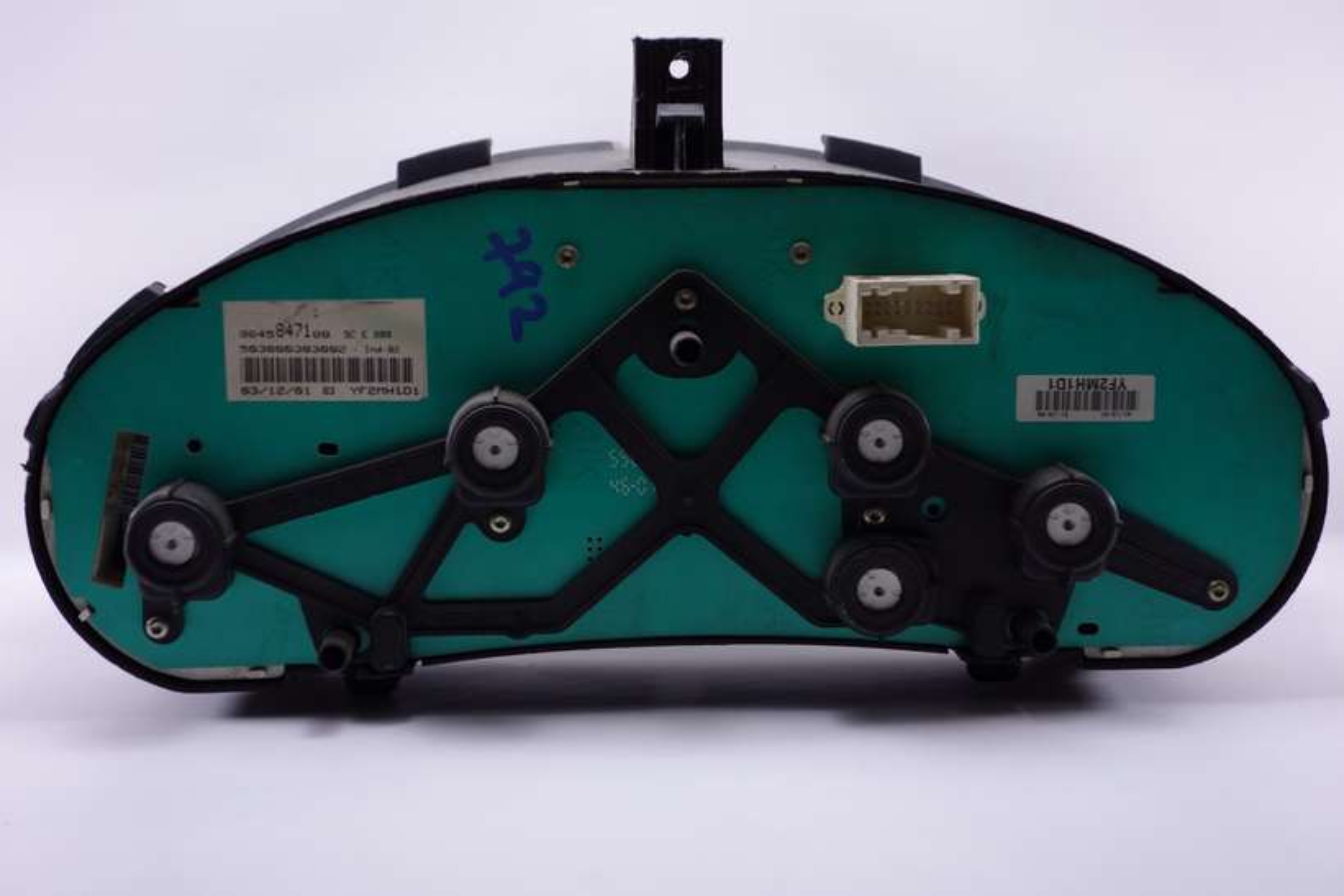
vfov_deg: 27.0
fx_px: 1867
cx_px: 672
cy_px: 448
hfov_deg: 39.6
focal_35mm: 50
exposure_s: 1/60
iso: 200
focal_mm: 18.45
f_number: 3.2
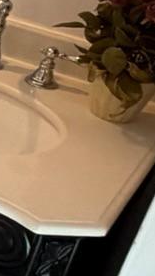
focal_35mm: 113
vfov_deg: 18.8
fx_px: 827
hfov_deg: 7.1
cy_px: 53
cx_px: -510
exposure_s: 1/60
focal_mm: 2.22
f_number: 2.2
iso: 320
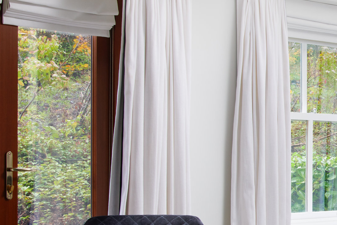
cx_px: 455
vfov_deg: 14.7
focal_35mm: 93
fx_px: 871
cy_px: 163
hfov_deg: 19.9
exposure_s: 1/5
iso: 100
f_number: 16
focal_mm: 28
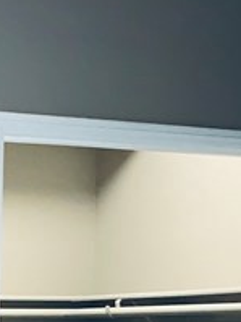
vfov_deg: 12.8
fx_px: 1245
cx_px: -137
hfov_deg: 10.6
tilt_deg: -13.4
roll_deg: -0.2
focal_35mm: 134
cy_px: 655
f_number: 1.8
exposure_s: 1/15
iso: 100
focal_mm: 4.25
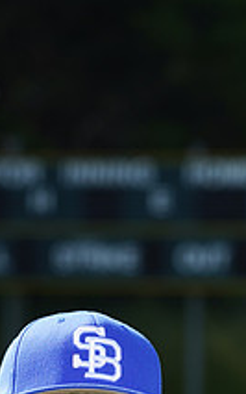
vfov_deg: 4.4
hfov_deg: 2.8
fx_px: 5088
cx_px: 53
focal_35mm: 474
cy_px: 535
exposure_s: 1/250
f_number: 7.1
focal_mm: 171
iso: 100
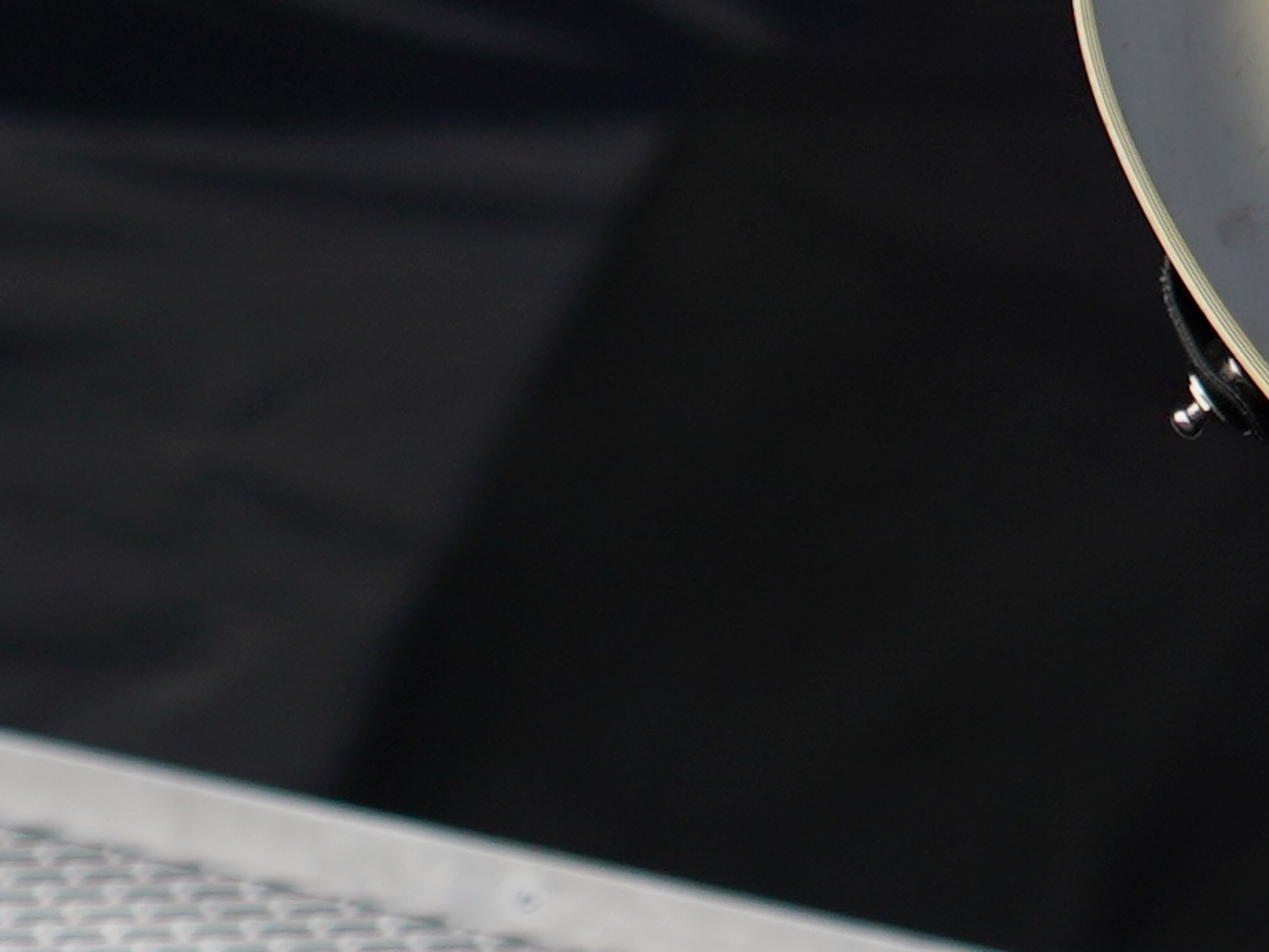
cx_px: 3114
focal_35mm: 656
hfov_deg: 3.0
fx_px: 24058
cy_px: -1594
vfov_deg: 2.3
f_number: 5
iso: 100
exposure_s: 1/200
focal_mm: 105
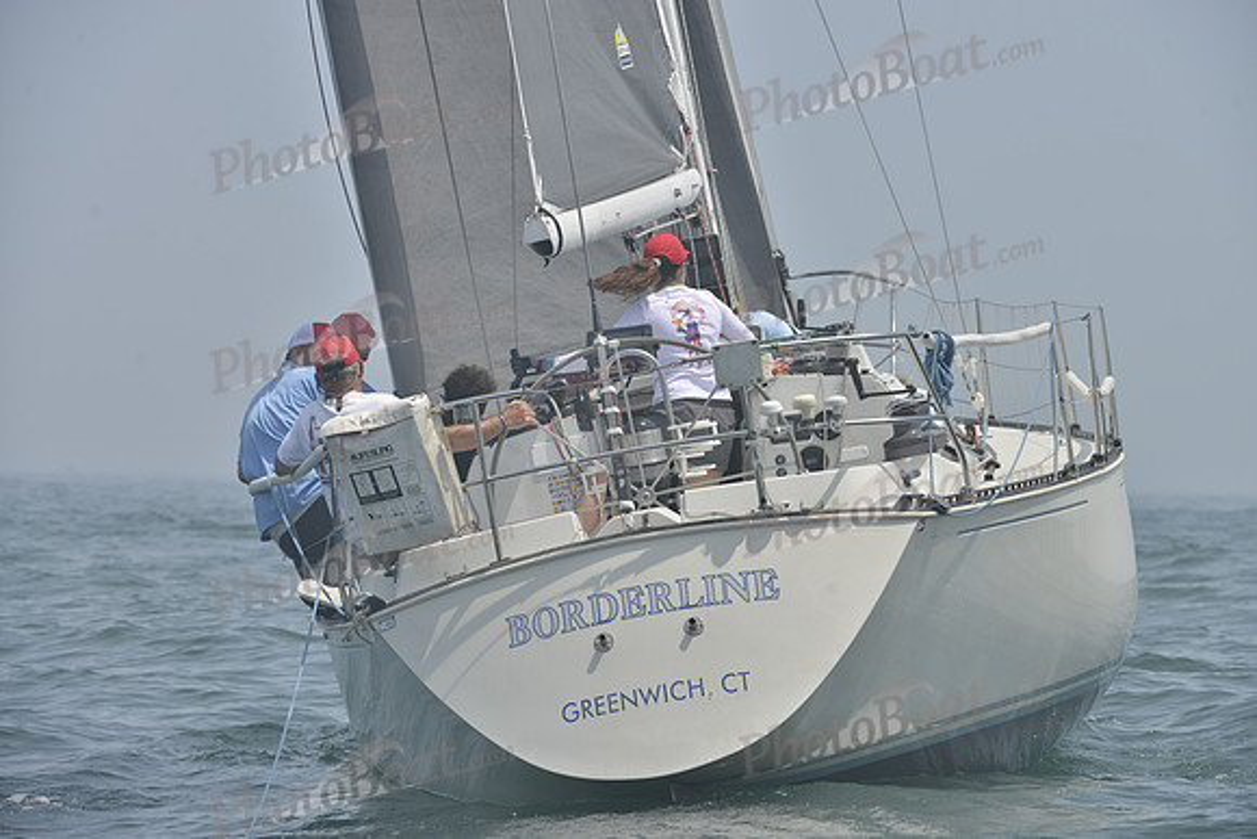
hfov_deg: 10.3
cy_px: 420
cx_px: 628
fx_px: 6985
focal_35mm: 200
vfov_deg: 6.9
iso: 280
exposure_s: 1/1000
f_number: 8
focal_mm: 200
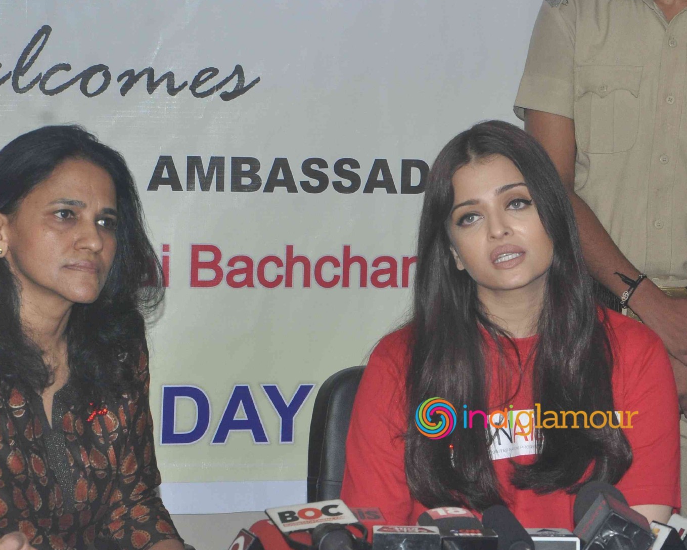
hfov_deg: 8.4
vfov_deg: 6.8
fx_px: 4656
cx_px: 526
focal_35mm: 229
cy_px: 267
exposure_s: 1/160
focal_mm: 98
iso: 800
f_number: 11
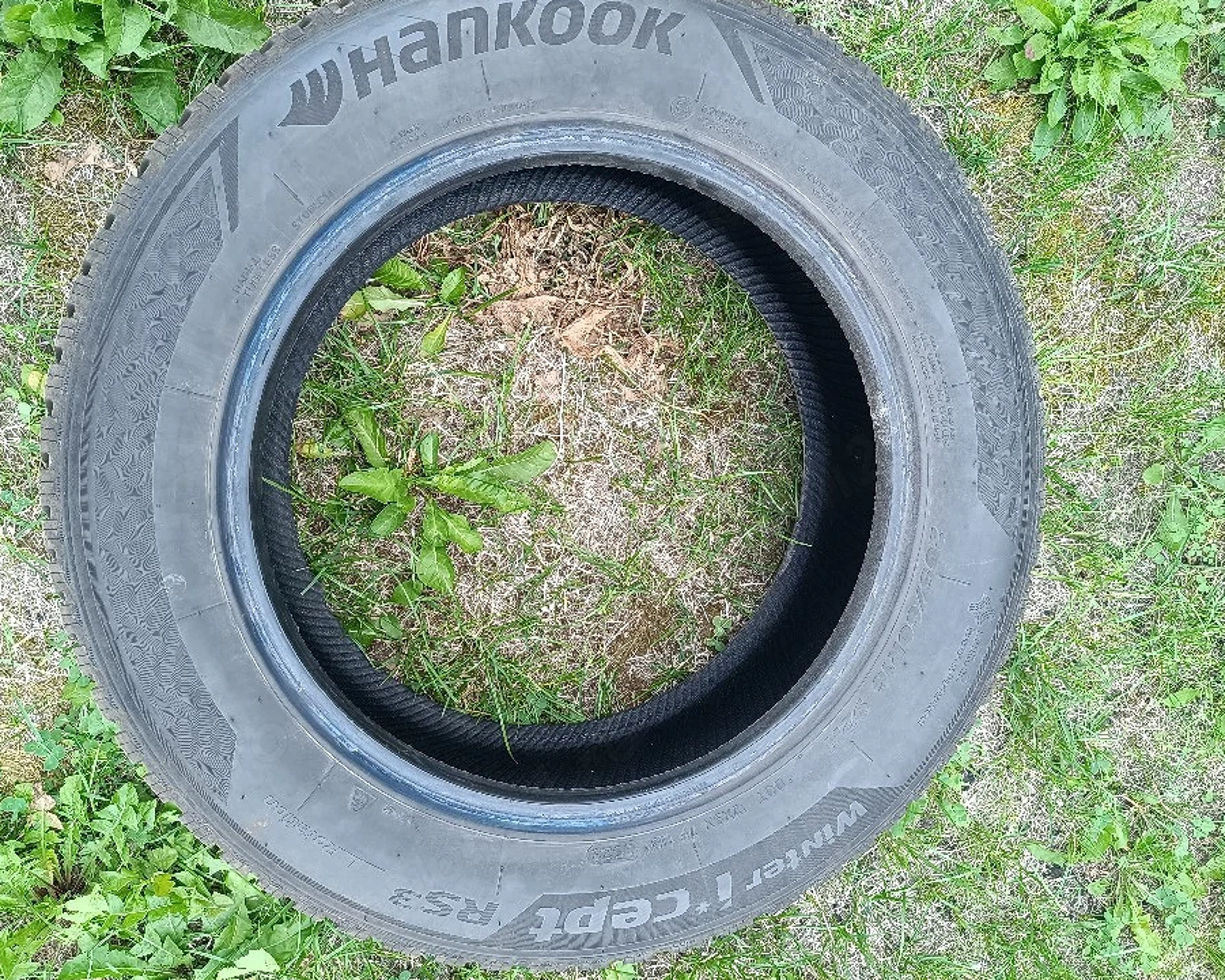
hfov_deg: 66.0
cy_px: 487
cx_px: 585
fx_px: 943
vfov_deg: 54.9
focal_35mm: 26
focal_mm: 6.14
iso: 441
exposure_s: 1/101
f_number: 1.65
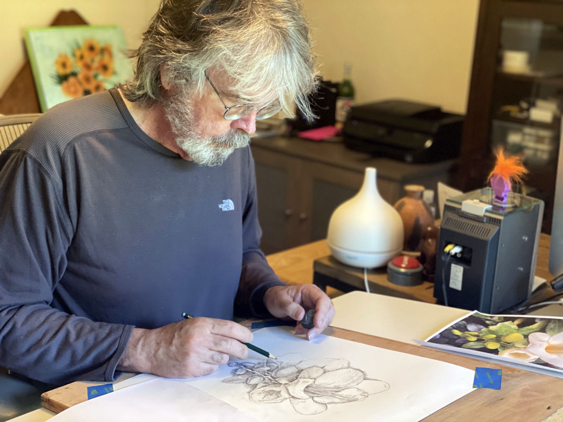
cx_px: 282
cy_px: 211
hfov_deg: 36.8
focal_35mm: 52
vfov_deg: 28.0
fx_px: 846
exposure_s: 1/30
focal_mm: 6
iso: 400
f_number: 2
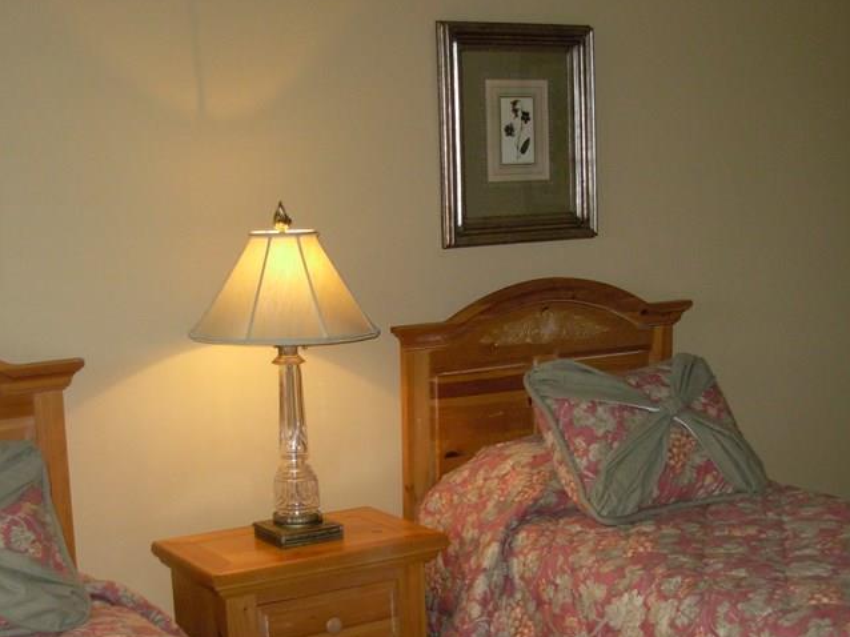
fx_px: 1497
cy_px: 418
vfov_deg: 23.9
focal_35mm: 61
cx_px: 404
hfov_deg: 31.7
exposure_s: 1/58.6
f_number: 2.9
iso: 205
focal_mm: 6.3
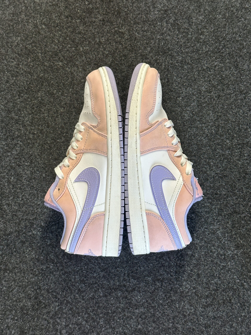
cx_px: 126
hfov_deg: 30.3
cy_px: 168
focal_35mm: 48
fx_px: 464
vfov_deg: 39.7
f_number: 1.78
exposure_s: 1/50
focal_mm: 6.86
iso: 160
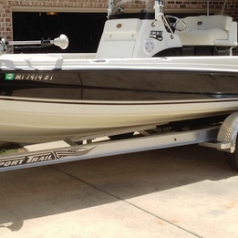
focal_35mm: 71
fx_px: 552
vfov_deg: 24.2
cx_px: 97
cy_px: 74
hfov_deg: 24.3
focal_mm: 4.28
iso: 64
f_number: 2.4
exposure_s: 1/2304
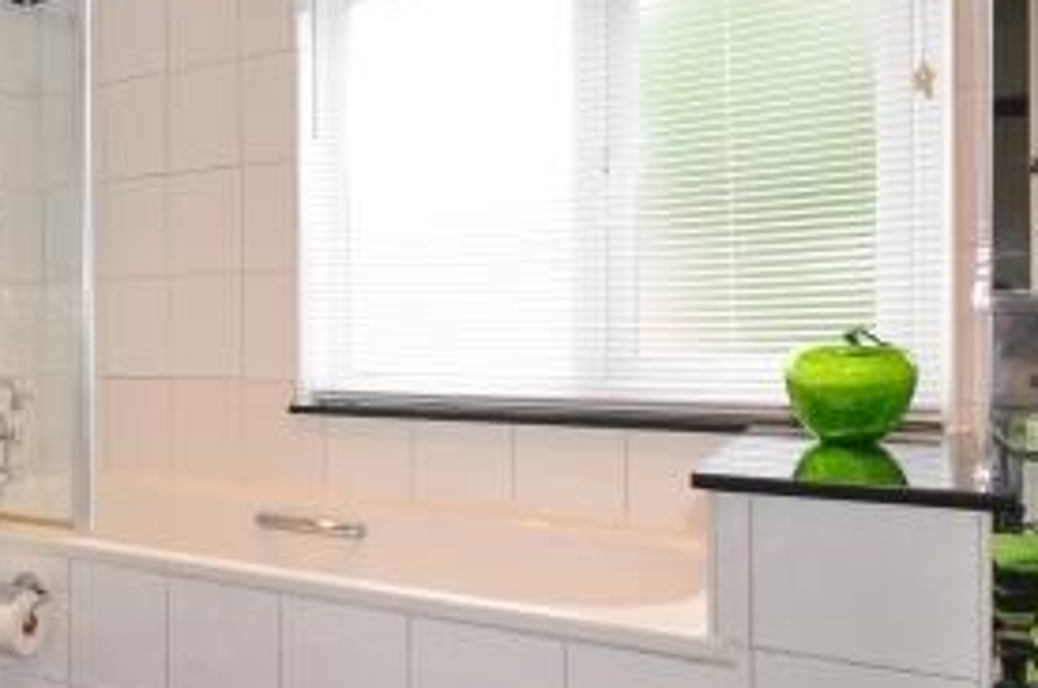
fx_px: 1069
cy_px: 312
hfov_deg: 45.7
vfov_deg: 35.7
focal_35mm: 37
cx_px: 60
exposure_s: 1/4
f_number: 11
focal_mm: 11
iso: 200
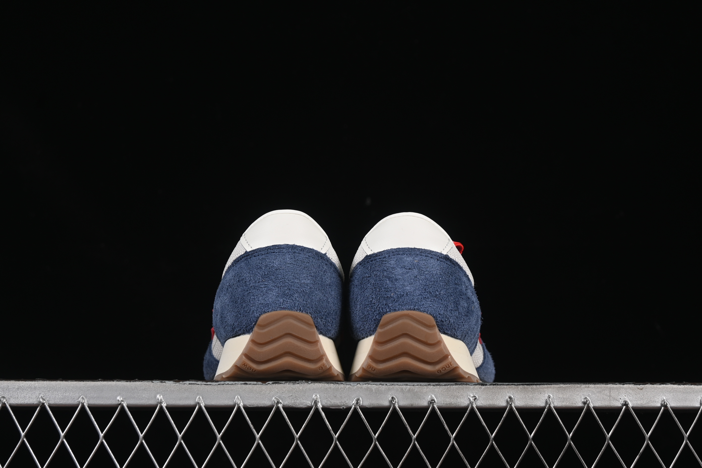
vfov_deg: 18.2
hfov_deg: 27.0
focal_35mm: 75
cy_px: 234
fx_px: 1462
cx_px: 351
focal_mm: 50
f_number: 8
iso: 160
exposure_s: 1/80
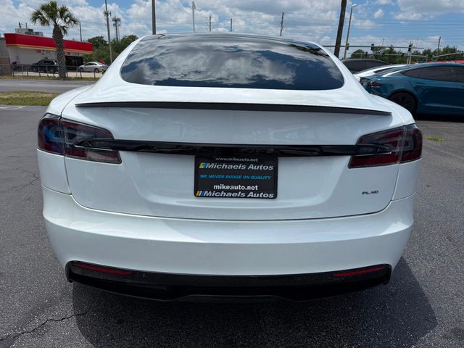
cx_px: 232
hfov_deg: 71.6
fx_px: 322
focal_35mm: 24
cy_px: 174
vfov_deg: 56.8
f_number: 1.78
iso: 80
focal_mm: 6.76
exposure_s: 1/9091
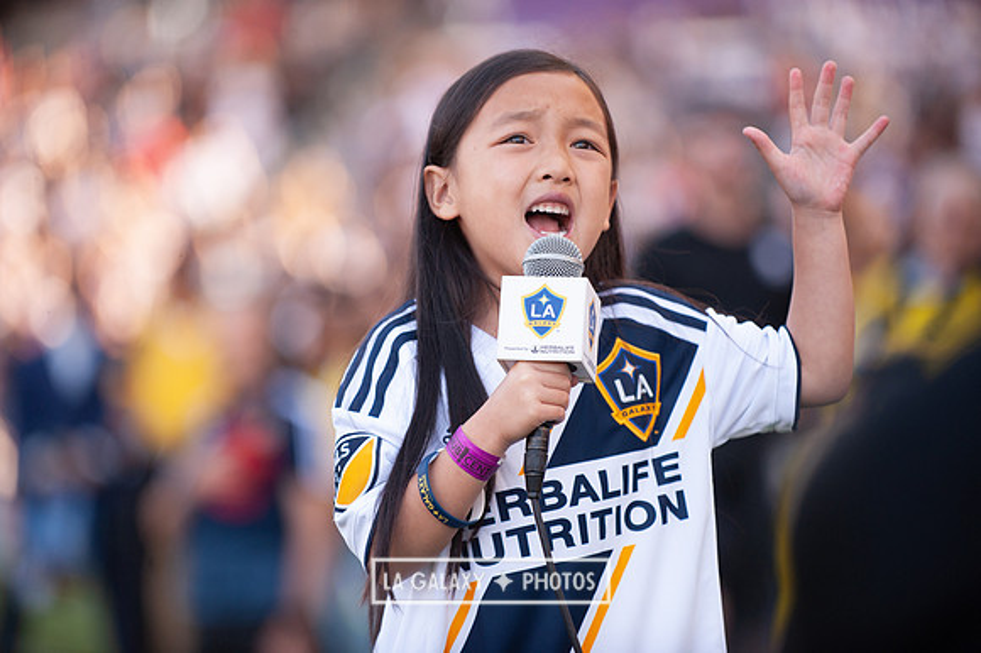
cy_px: 326
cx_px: 490
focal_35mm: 175
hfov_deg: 11.8
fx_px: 4766
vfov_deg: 7.8
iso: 800
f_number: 2.8
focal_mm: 175
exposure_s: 1/1000
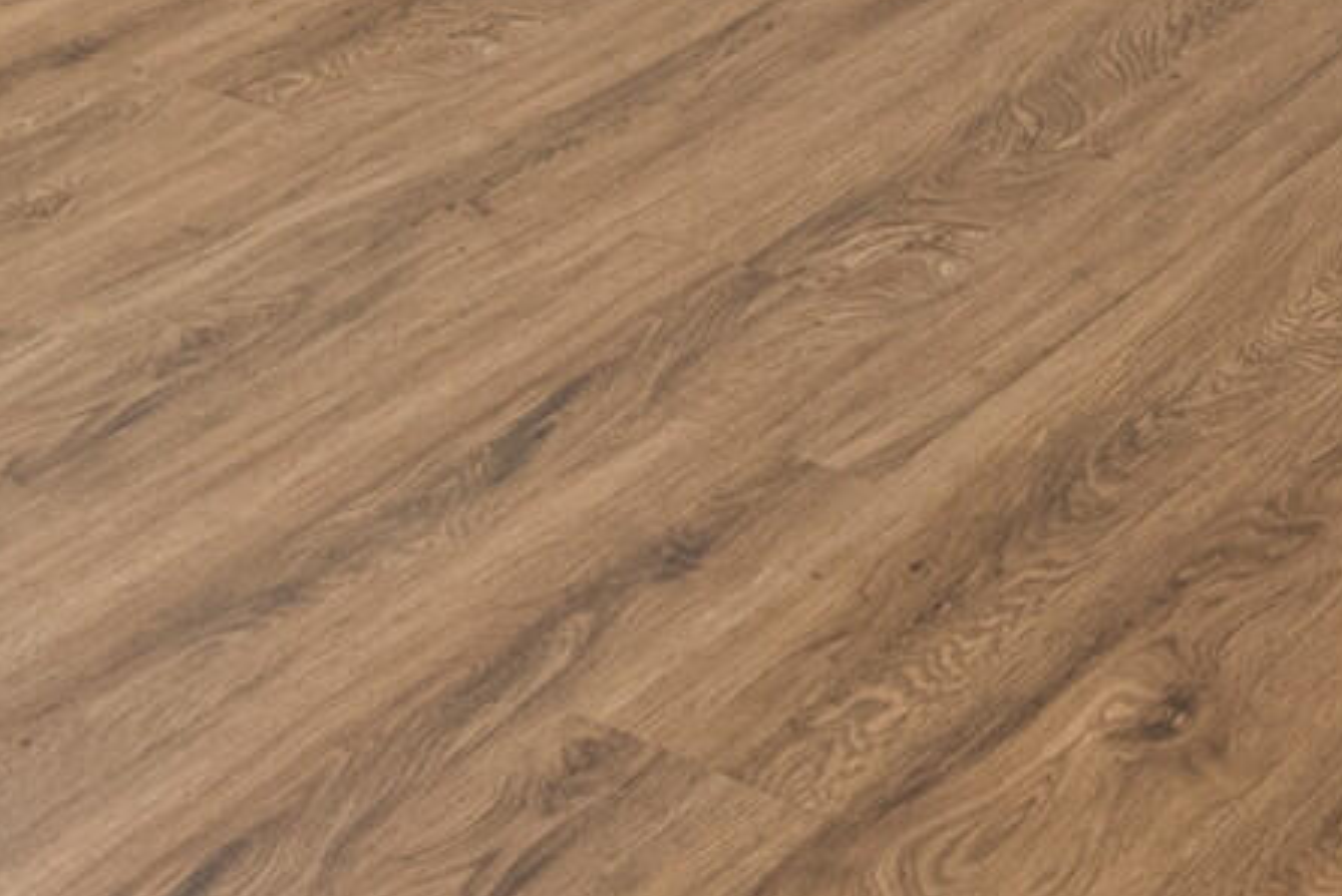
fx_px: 3879
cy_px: -1460
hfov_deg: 18.9
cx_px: -102
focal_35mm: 104
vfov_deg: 10.7
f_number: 9
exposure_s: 1/8
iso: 800
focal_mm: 16
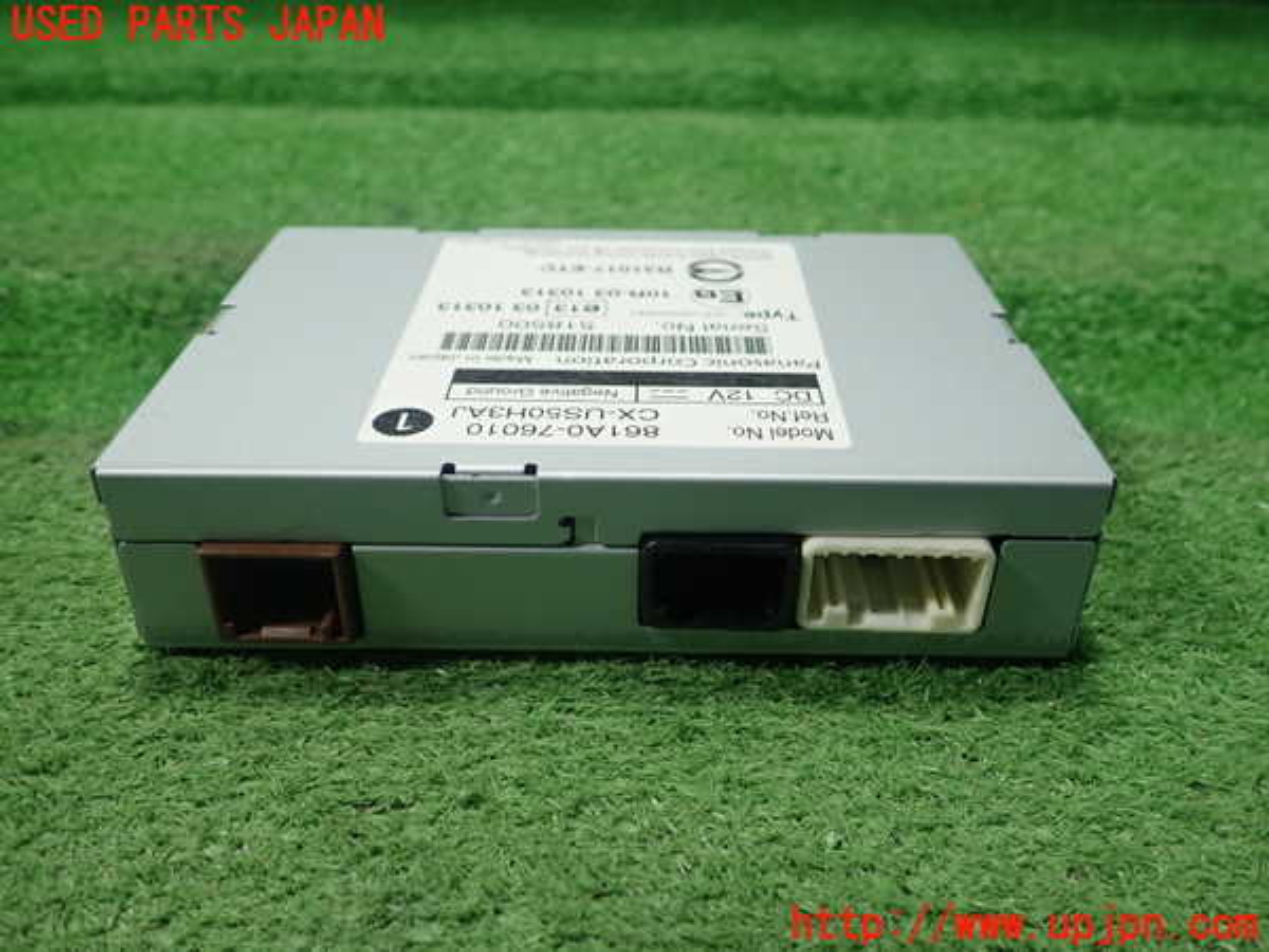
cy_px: 476
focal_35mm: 30
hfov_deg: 60.0
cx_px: 634
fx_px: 1100
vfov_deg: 46.8
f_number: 2.3
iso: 250
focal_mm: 5.5
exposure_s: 1/125
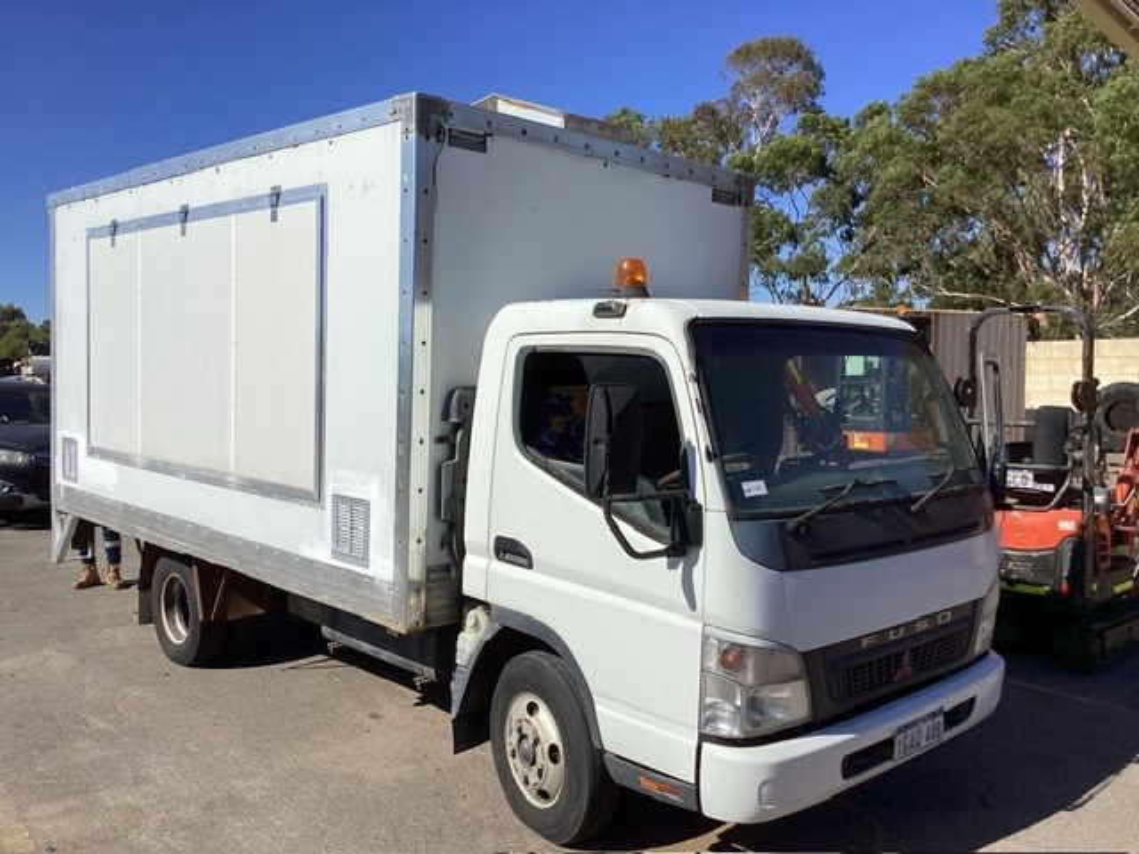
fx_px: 1020
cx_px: 570
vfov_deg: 45.4
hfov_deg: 58.4
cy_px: 427
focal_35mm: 31
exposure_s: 1/3135
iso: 25
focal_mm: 3.3
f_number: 2.4
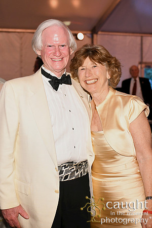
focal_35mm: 38
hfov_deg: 35.1
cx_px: 76
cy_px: 114
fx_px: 241
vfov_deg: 50.7
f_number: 3.2
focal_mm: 38
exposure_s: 1/100
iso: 1600
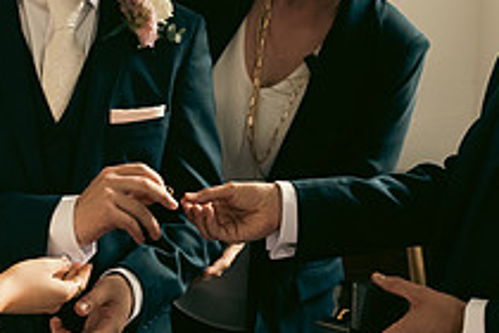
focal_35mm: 94
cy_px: 75
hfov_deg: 21.6
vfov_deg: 14.5
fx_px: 1303
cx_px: 181
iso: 800
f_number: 3.5
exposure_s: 1/160
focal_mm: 34
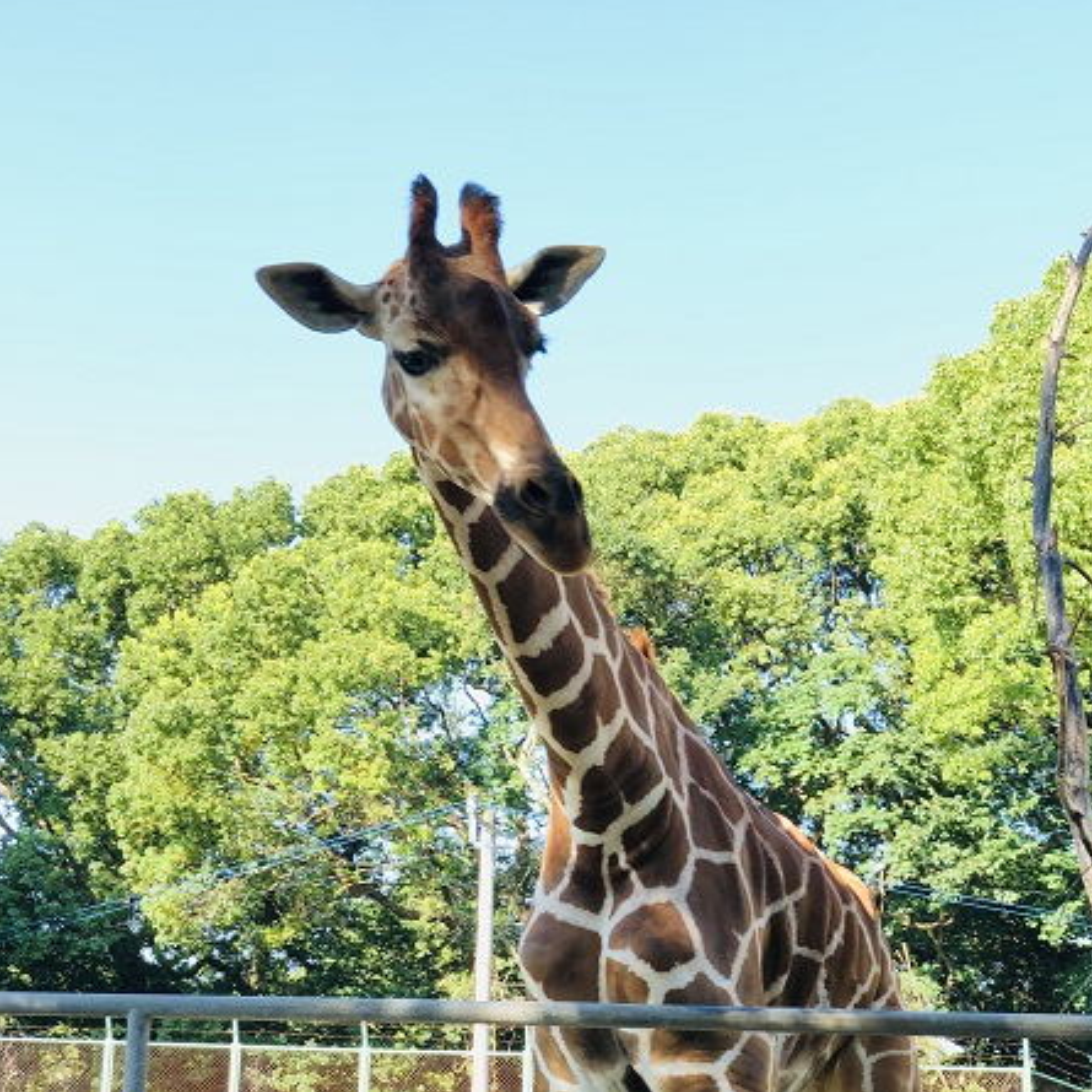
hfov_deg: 27.7
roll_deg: -1.7
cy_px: 542
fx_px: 2213
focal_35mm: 62
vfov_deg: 27.7
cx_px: 498
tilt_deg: +14.5
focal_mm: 6
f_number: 2.4
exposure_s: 1/165
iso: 16
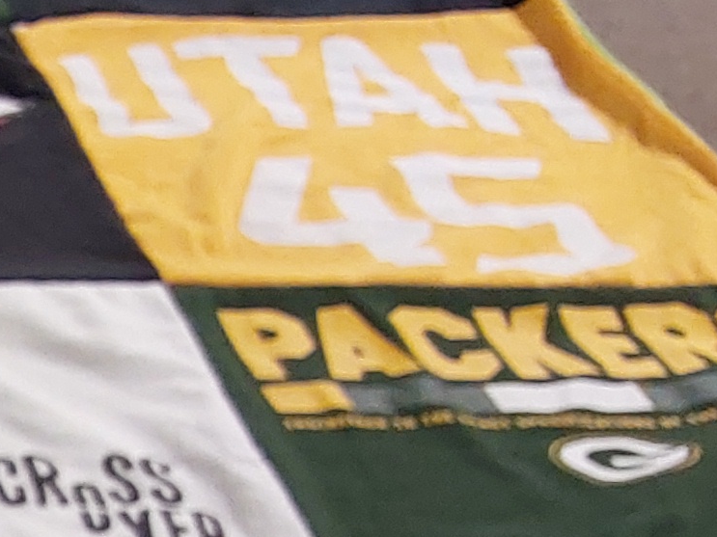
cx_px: -770
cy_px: 856
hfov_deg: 13.5
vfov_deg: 11.4
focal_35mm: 123
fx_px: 2547
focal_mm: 2.91
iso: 100
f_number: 1.9
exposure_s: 1/50
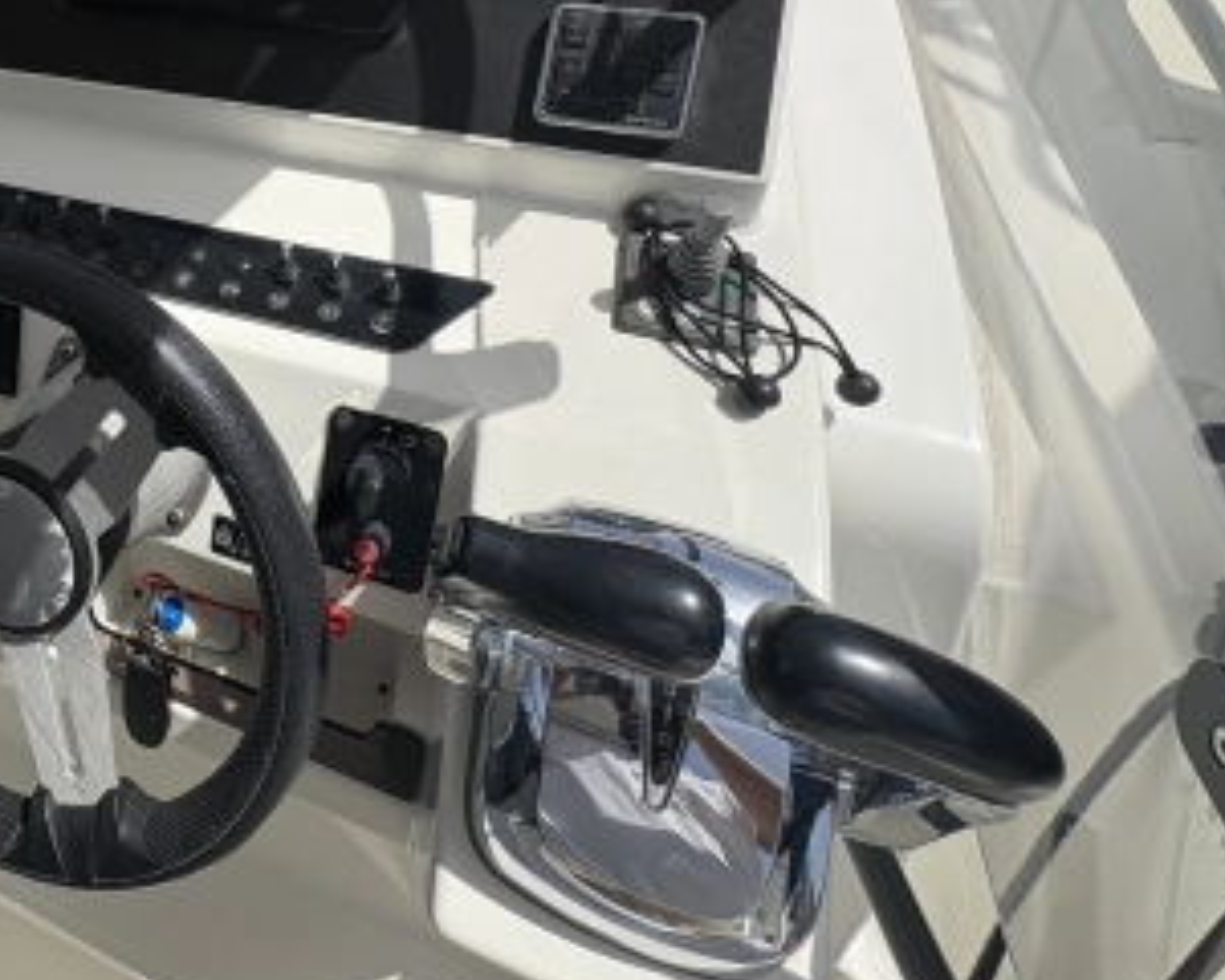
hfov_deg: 58.4
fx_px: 907
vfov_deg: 52.8
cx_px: 126
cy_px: 185
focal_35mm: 25
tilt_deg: -39.6
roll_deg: +12.3
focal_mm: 2.22
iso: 64
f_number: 2.2
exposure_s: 1/1927
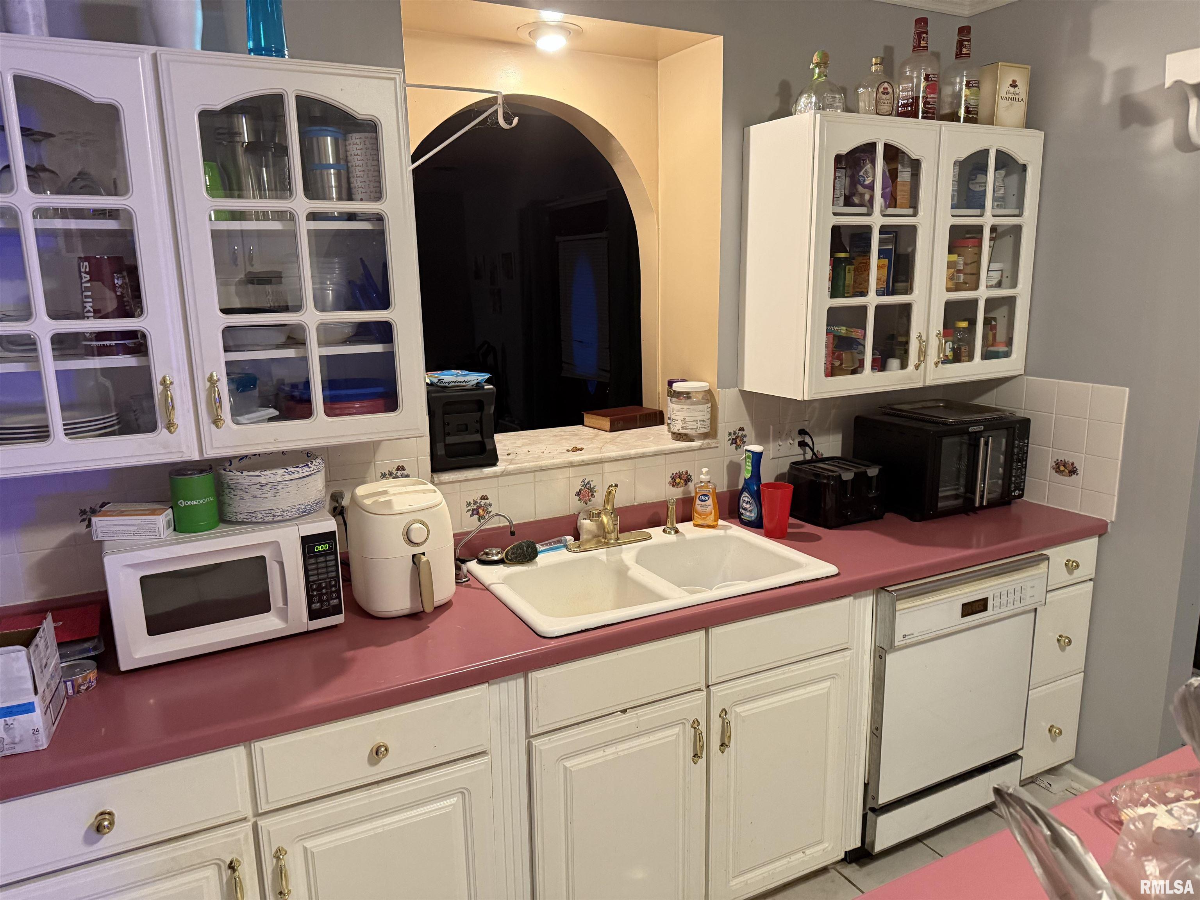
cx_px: 600
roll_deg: +1.2
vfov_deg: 56.8
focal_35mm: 24
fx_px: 832
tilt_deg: -11.7
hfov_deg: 71.6
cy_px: 450
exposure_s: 1/60
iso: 500
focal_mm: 6.76
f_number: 1.78
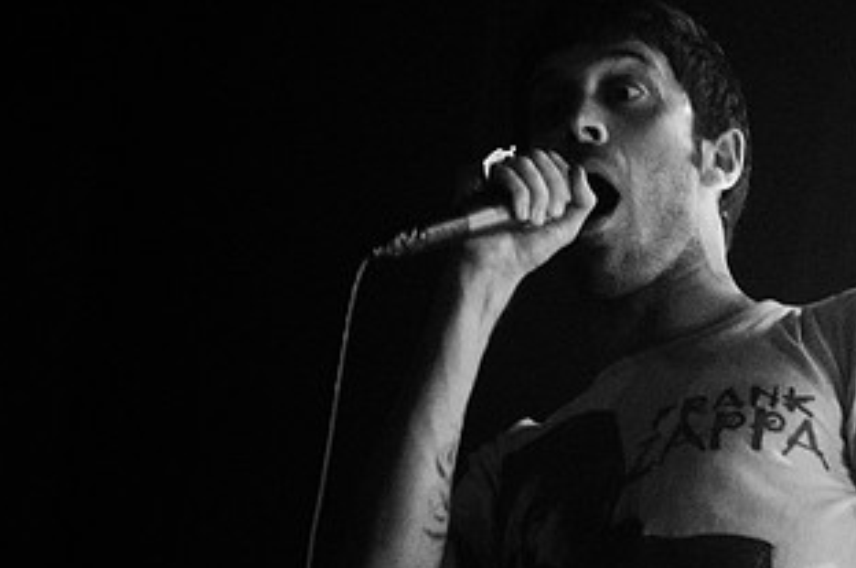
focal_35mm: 195
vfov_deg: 7.0
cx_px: 650
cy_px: 365
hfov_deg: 10.5
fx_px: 4629
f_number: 2.8
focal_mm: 70
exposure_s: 1/250
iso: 3200
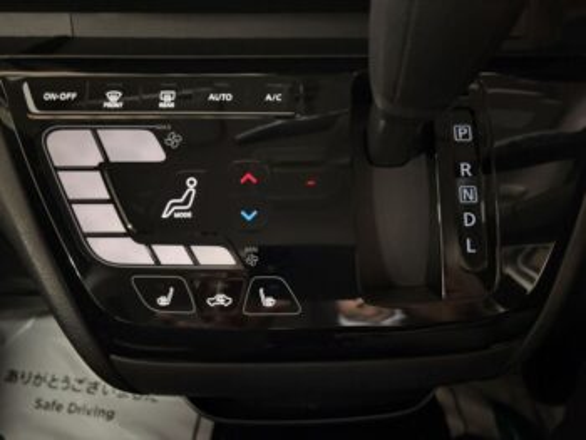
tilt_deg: -45.7
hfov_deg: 67.3
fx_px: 440
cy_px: 220
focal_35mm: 26
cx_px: 293
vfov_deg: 53.1
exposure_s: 1/17
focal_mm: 5.96
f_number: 1.6
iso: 1000
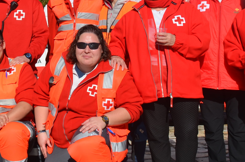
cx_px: 34
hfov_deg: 19.6
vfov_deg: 13.2
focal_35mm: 103
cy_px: 31
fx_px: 700
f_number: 10
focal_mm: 22
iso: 100
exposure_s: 1/400
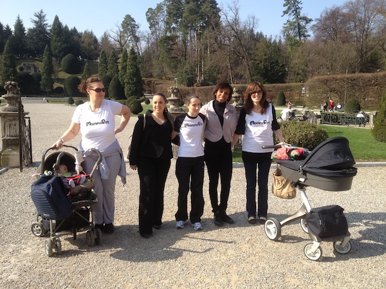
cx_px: 193
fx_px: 390
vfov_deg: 40.7
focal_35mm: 35
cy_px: 144
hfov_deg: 52.6
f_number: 2.4
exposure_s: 1/876
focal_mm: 4.28
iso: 64
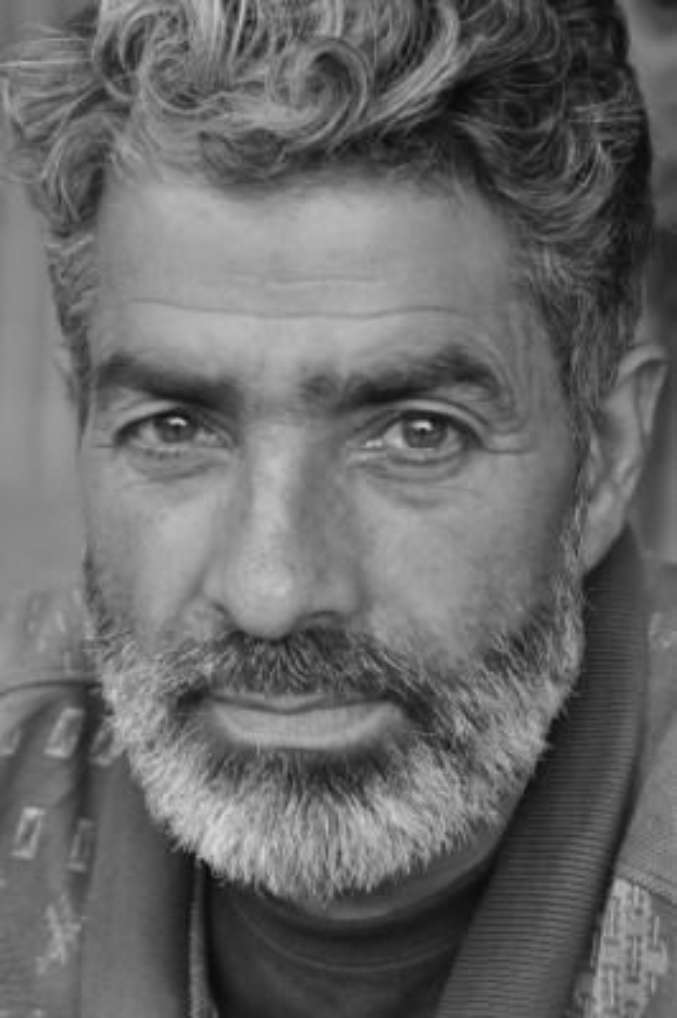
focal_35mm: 105
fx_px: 2967
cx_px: 338
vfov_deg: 19.5
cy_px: 509
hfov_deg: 13.0
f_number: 4.8
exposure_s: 1/125
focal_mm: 70
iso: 800
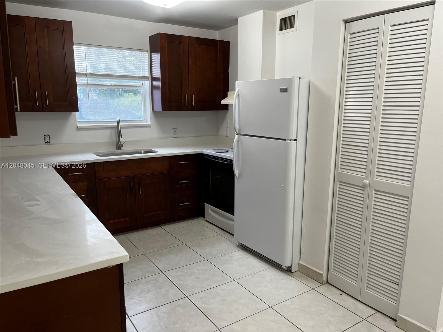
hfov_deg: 67.3
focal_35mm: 26
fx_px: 333
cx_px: 222
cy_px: 166
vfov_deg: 53.1
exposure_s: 1/60
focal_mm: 5.1
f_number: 1.6
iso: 64
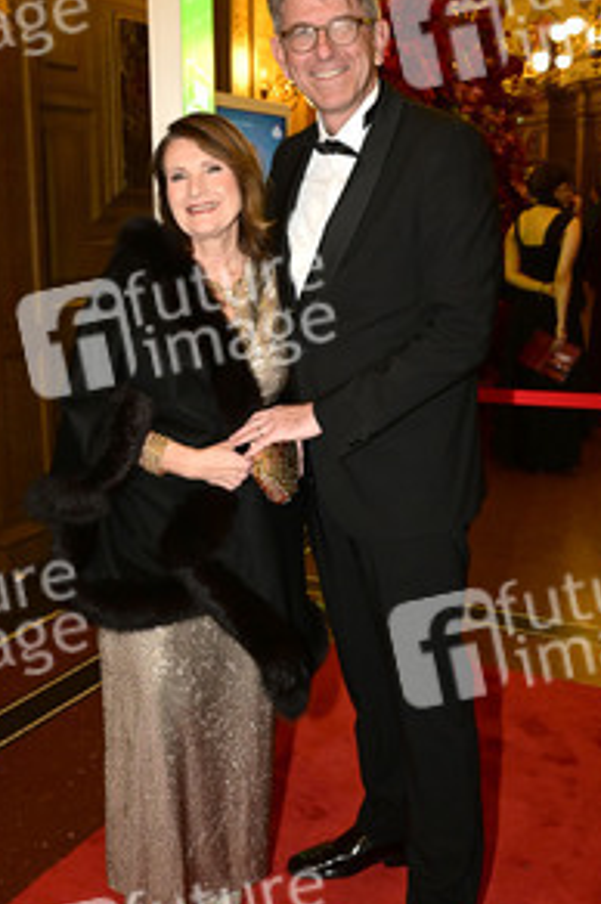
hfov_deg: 35.2
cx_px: 266
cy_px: 480
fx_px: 946
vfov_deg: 51.1
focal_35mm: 38
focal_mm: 27.5
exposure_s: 1/200
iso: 4000
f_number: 5.6
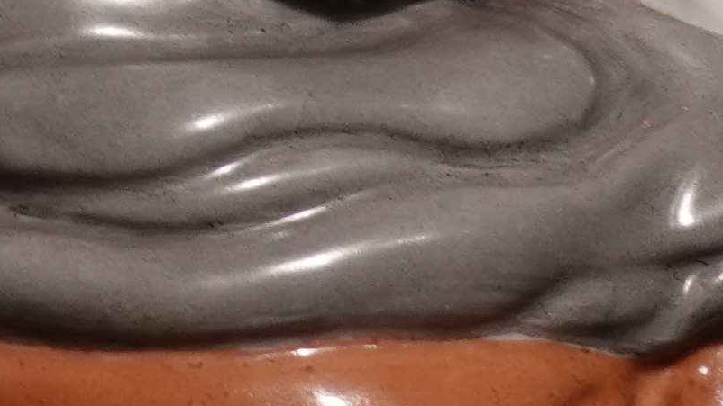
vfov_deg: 3.5
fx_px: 6575
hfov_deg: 6.2
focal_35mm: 343
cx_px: -557
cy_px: -555
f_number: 4.5
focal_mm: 18.24
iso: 250
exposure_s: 1/60
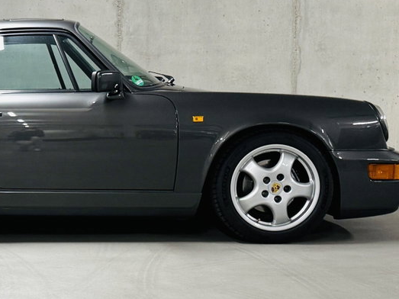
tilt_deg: -6.8
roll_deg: +0.6
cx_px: 57
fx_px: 542
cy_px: 21
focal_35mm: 47
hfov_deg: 38.3
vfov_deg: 29.4
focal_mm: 6.76
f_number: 1.78
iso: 250
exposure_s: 1/100
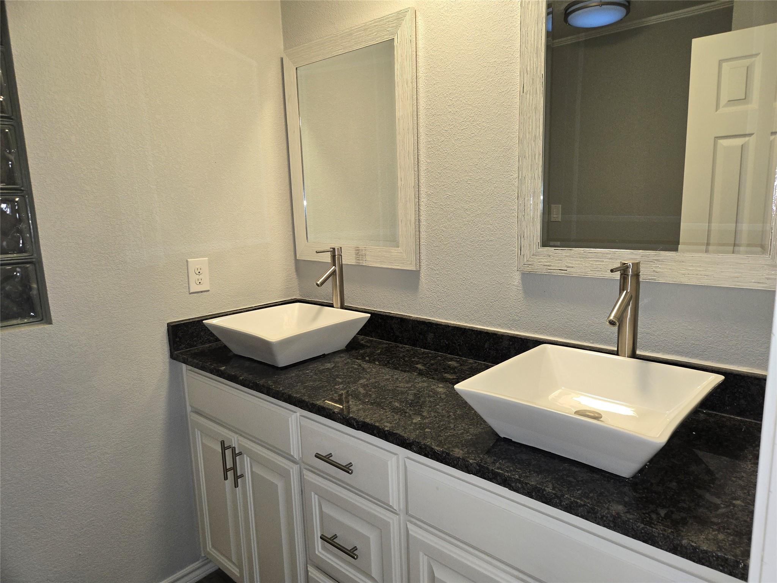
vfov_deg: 58.9
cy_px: 292
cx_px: 388
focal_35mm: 23
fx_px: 516
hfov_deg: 73.9
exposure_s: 1/60
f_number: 1.8
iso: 125
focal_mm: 5.4
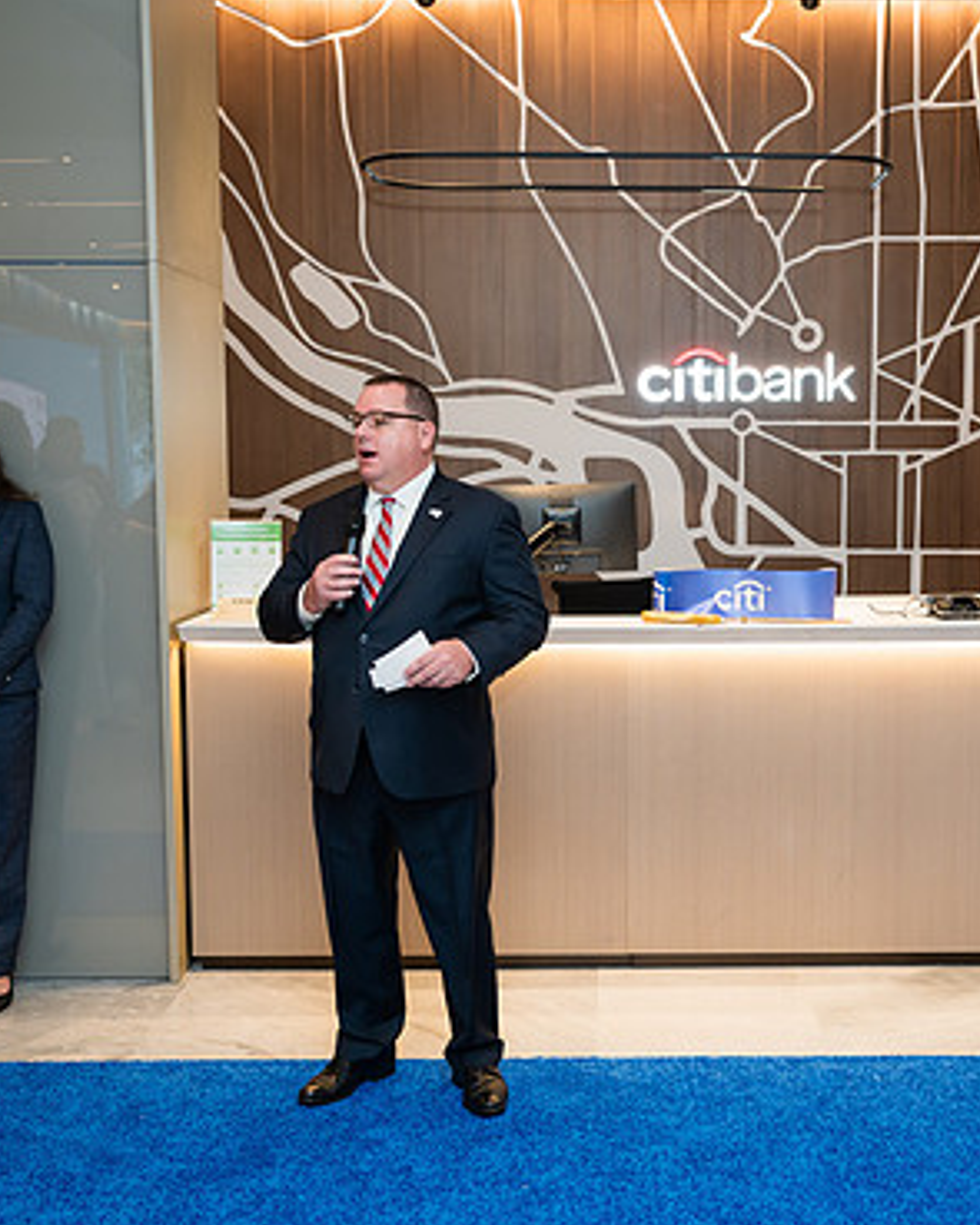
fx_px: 1632
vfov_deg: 41.2
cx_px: 651
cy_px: 611
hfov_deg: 33.1
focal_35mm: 45
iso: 400
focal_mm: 30.5
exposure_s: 1/160
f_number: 3.2
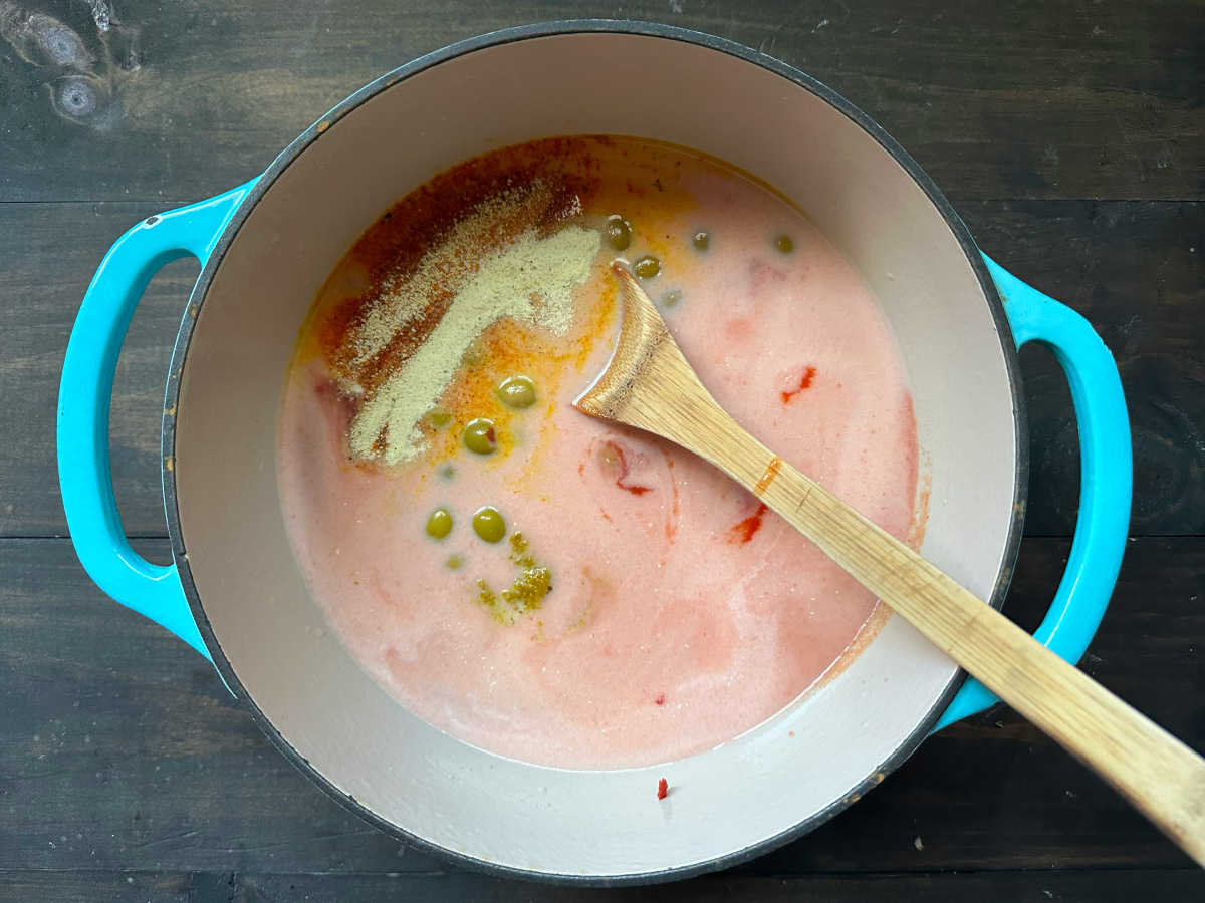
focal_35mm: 24
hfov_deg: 71.6
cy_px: 452
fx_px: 835
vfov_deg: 56.8
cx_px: 602
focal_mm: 6.86
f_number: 1.78
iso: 400
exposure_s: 1/60
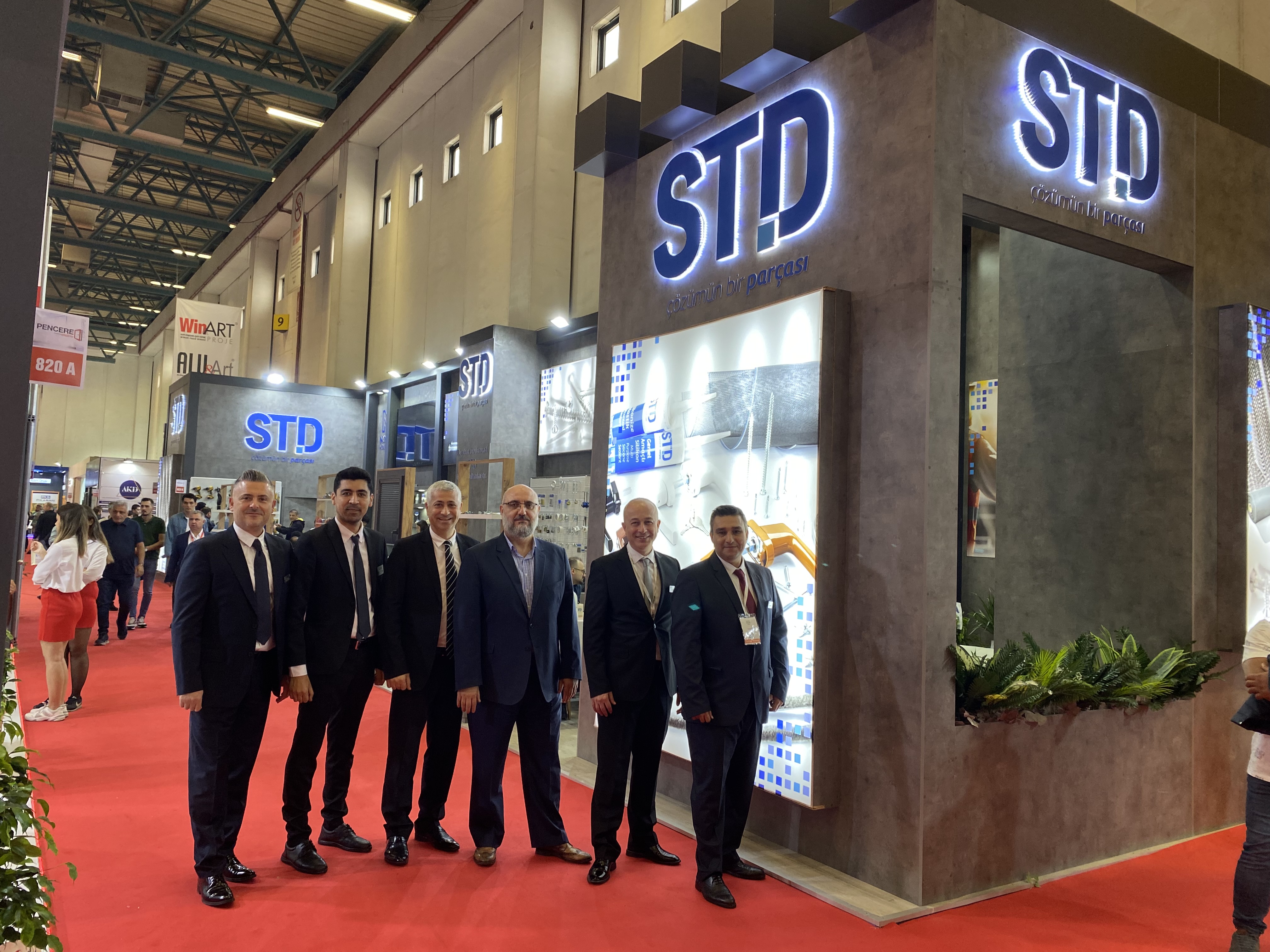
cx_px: 635
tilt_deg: +4.5
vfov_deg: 53.1
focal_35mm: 26
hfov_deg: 67.3
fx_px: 954
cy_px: 476
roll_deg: -1.7
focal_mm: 4.25
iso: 80
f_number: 1.8
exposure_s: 1/100
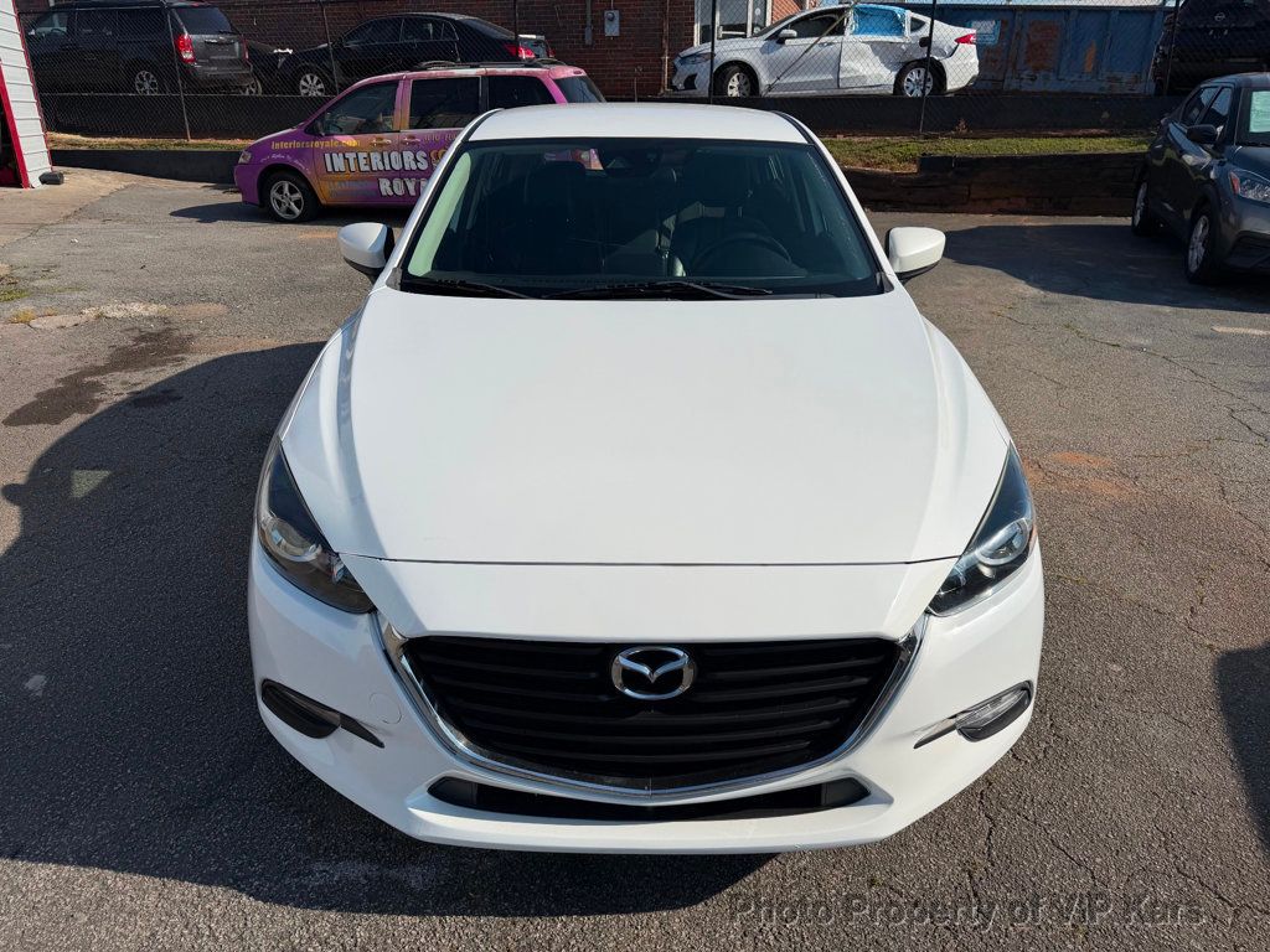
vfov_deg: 56.8
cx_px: 635
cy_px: 476
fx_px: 881
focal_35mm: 24
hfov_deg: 71.6
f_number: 1.78
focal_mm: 6.76
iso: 80
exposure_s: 1/10309
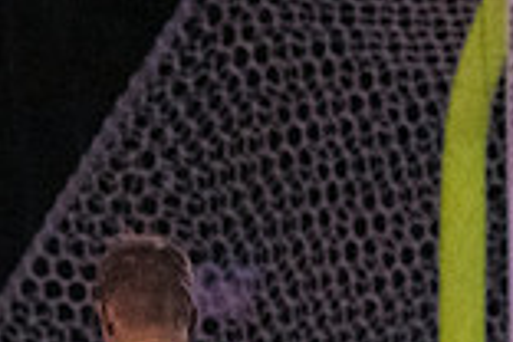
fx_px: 9233
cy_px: 605
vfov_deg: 2.1
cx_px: 178
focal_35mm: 648
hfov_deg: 3.2
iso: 6400
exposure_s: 1/1250
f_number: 4.5
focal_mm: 116
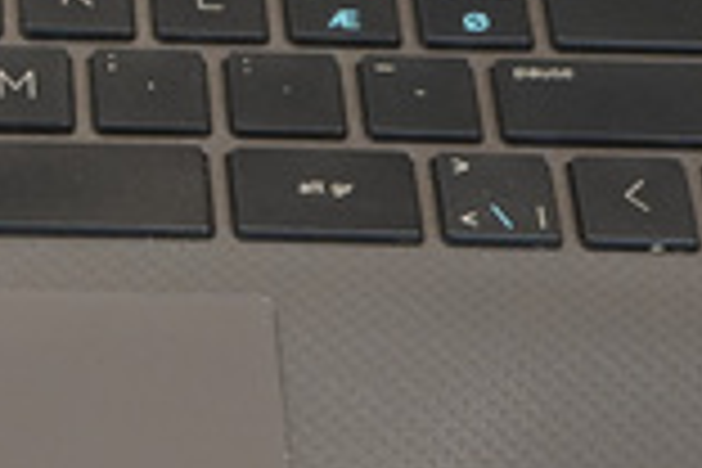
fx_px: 3744
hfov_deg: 10.5
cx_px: -166
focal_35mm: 192
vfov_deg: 7.1
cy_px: 148
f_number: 7.1
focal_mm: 50
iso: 2500
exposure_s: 1/100
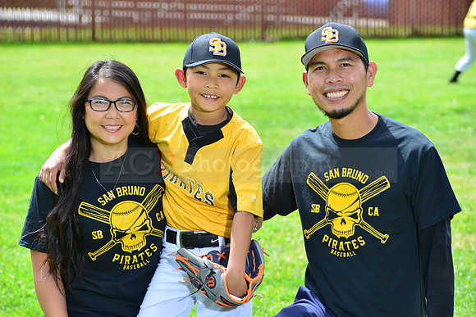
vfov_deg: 10.2
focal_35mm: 135
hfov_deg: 15.2
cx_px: 238
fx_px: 1785
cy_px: 158
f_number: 8
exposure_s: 1/200
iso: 200
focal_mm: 135
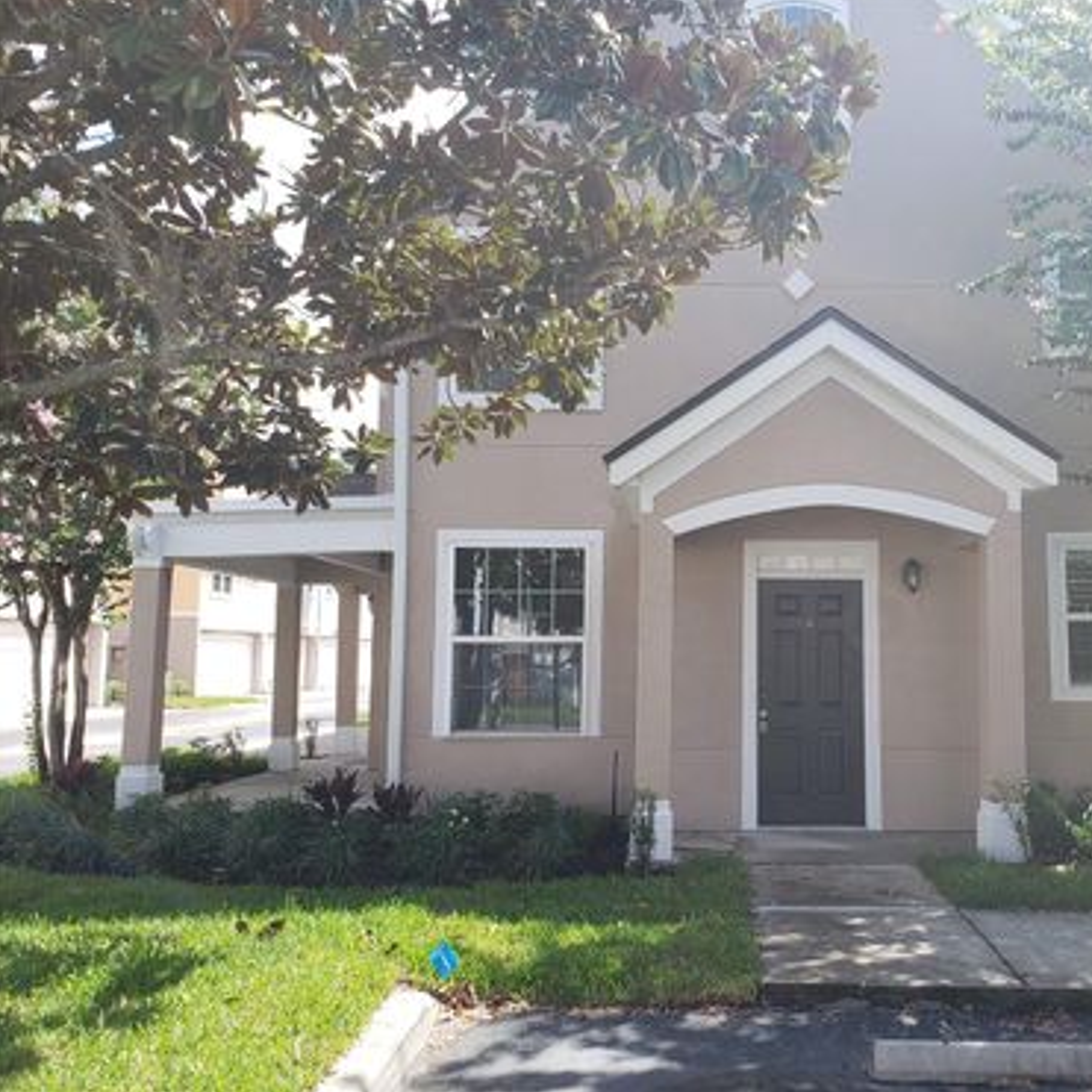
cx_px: 730
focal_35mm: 31
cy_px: 543
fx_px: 1106
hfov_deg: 51.5
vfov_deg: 52.5
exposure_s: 1/449
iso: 50
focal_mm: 4.3
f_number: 2.4
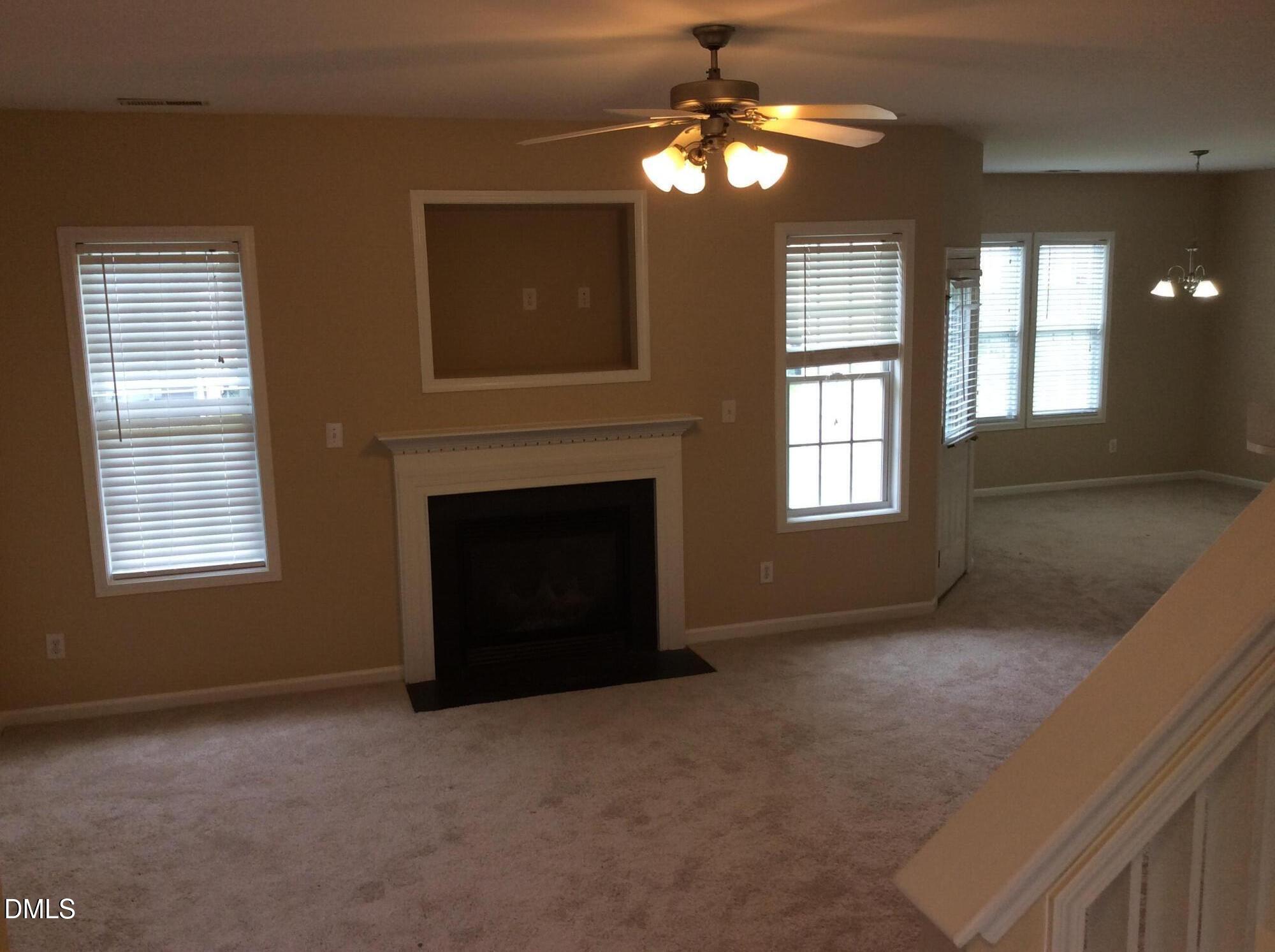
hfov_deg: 56.9
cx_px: 638
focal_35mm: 32
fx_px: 1177
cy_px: 476
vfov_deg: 44.0
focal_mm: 3.3
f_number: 2.4
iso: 50
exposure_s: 1/60
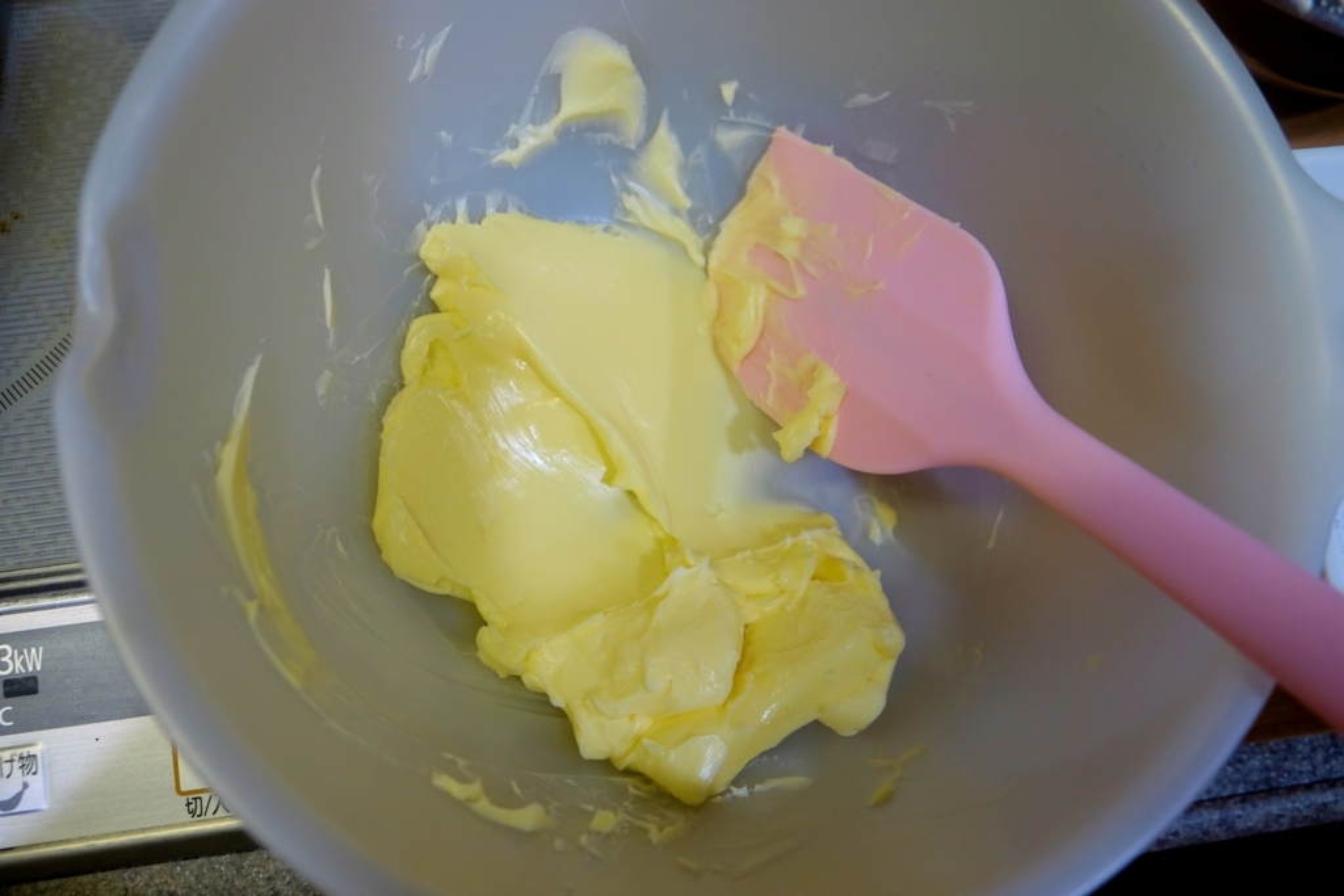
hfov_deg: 54.4
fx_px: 1307
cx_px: 672
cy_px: 448
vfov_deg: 37.9
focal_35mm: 35
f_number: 4
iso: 500
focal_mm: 23.3
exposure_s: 1/60
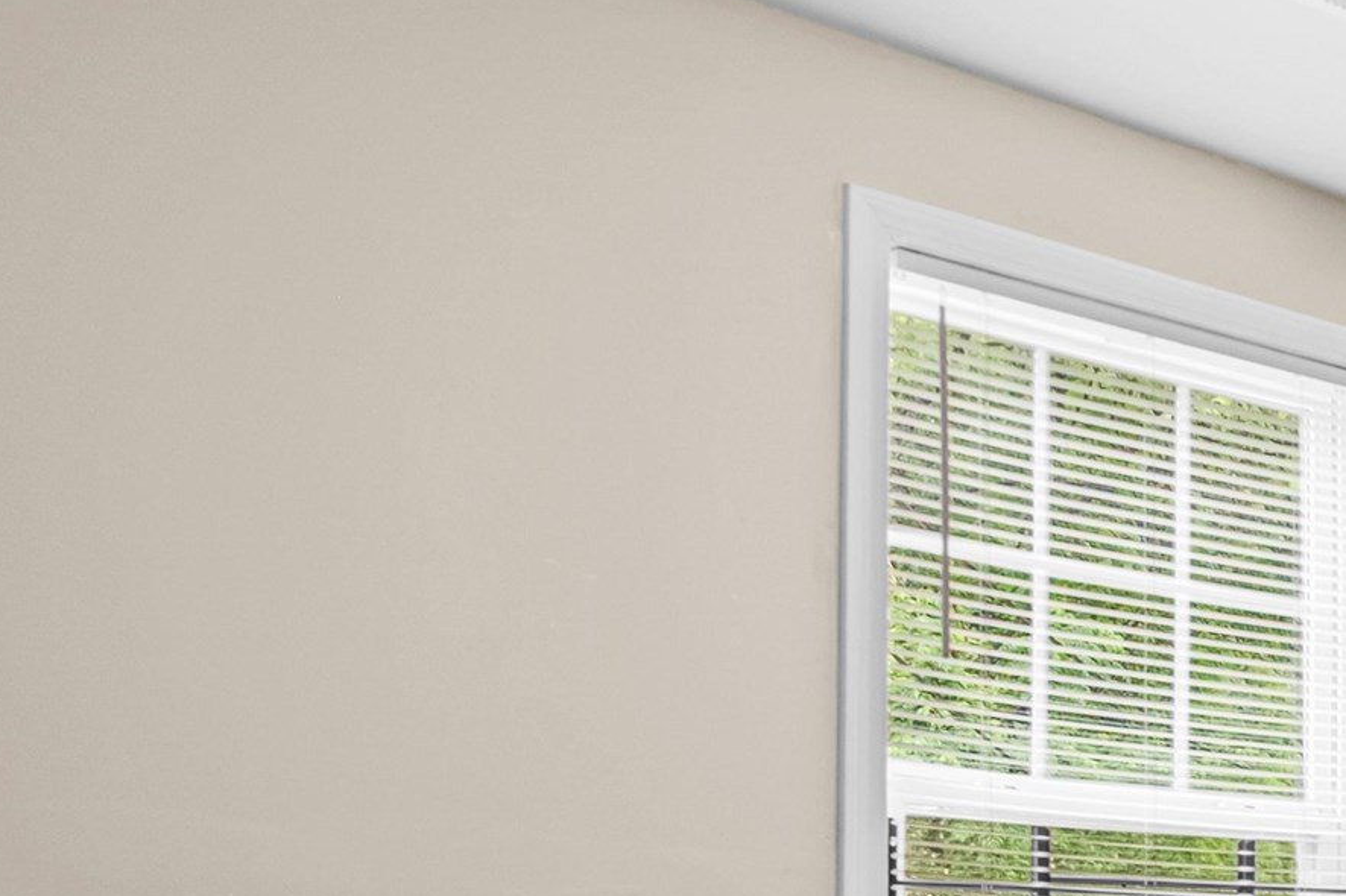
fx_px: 1943
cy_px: 1012
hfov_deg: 27.0
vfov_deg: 24.1
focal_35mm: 52
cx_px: 2019
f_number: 5
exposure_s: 1/1.11
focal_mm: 10
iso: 400
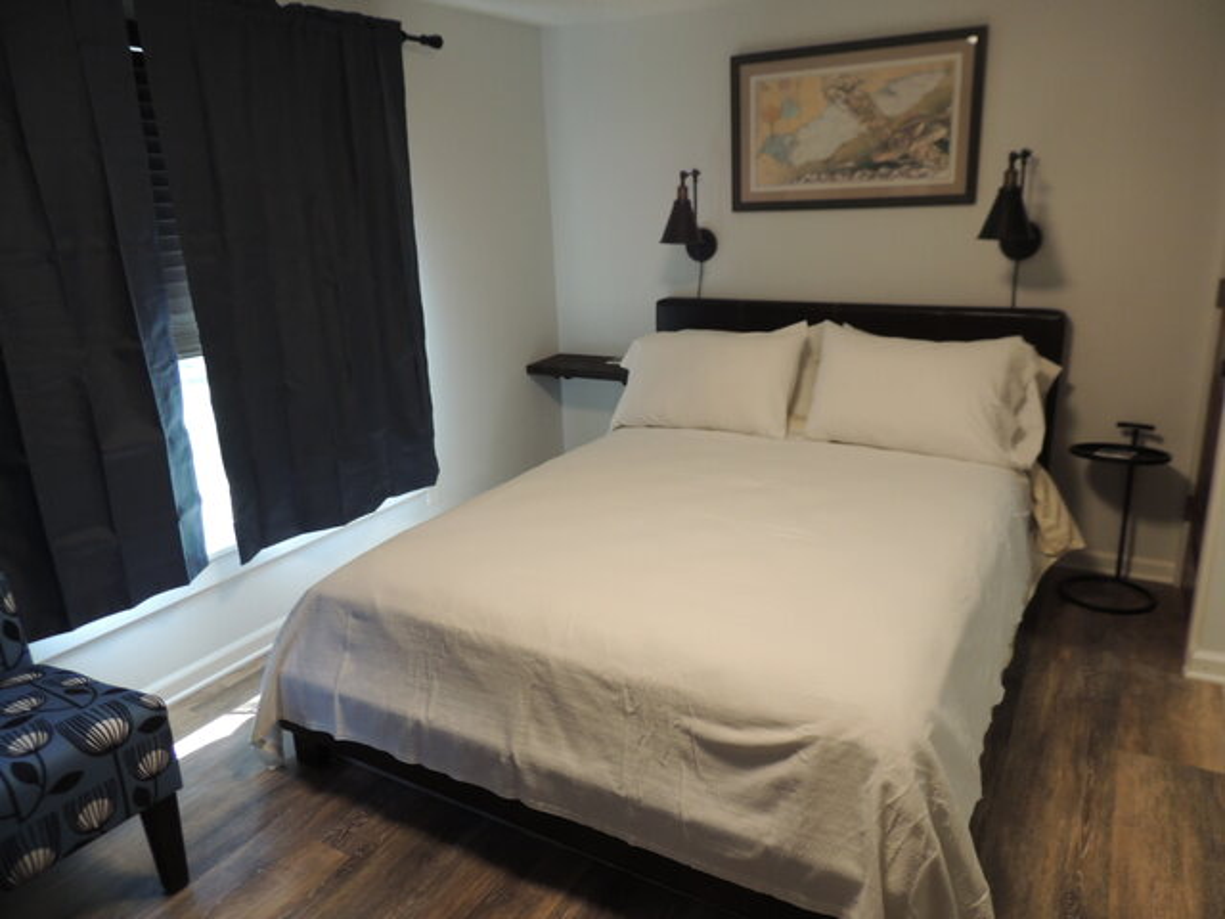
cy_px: 460
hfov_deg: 71.6
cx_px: 612
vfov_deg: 56.8
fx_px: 849
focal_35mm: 24
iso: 180
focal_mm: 4.3
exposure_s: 1/30
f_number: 3
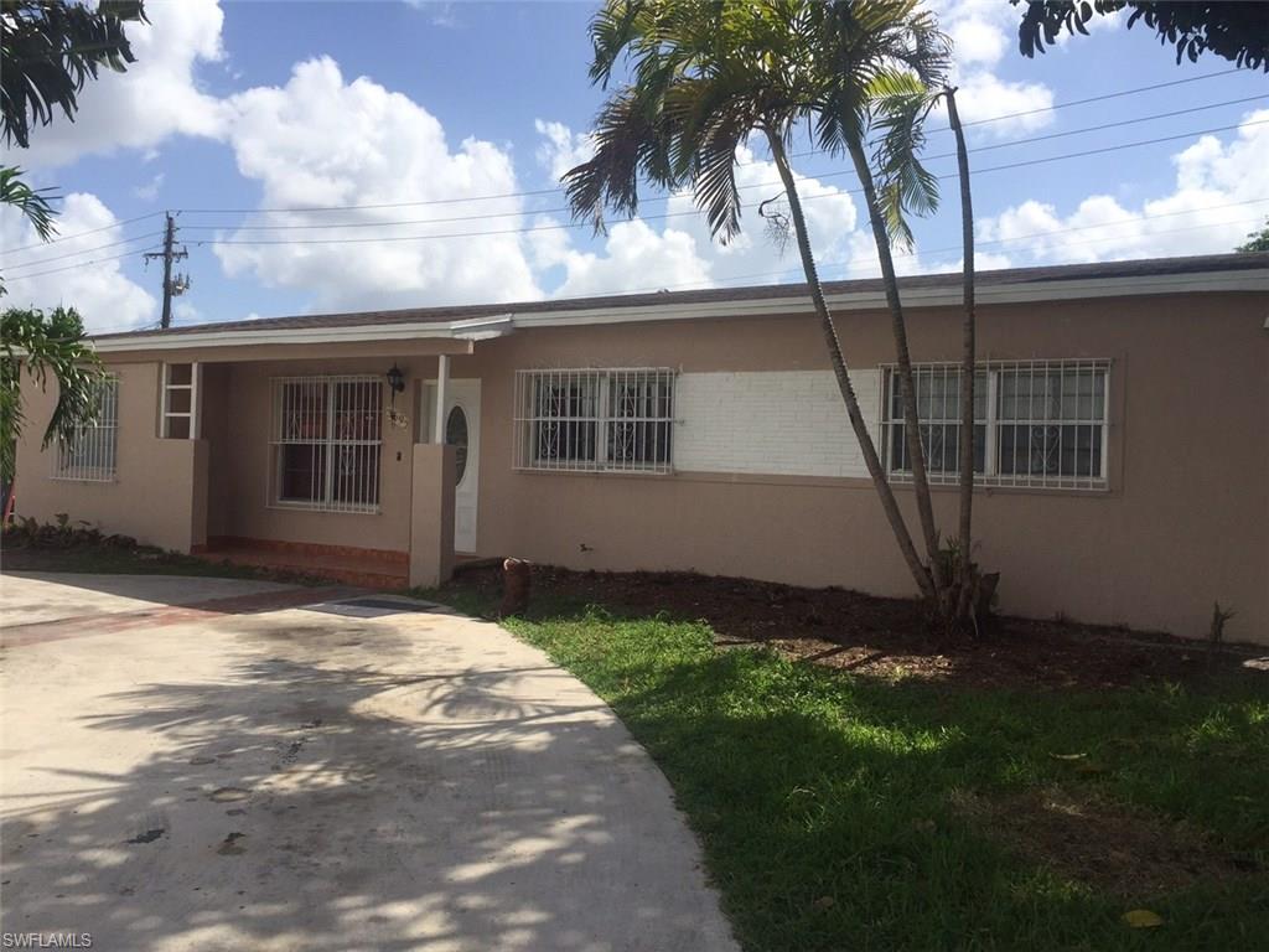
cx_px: 634
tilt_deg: +1.5
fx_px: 1063
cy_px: 476
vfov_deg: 48.2
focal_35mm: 29
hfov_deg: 61.7
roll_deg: -3.3
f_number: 2.2
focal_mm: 4.15
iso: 32
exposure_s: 1/3049
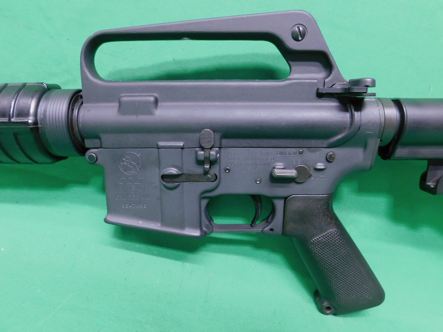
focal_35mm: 23
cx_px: 222
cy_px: 166
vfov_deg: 58.9
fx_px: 294
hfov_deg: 73.9
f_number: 3
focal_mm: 4
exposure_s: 1/30
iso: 280
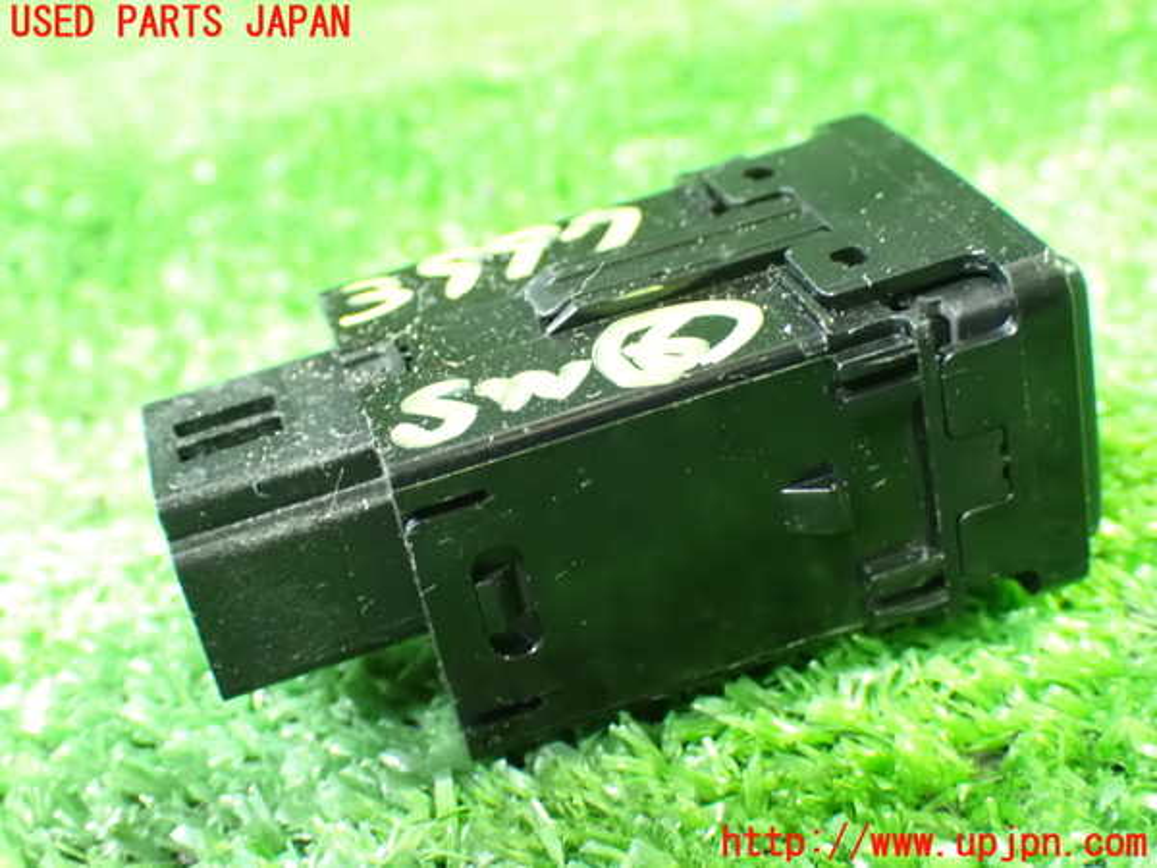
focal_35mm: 54
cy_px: 434
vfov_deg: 27.0
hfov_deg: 35.5
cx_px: 578
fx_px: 1805
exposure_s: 1/13
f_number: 3.3
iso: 1600
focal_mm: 9.65
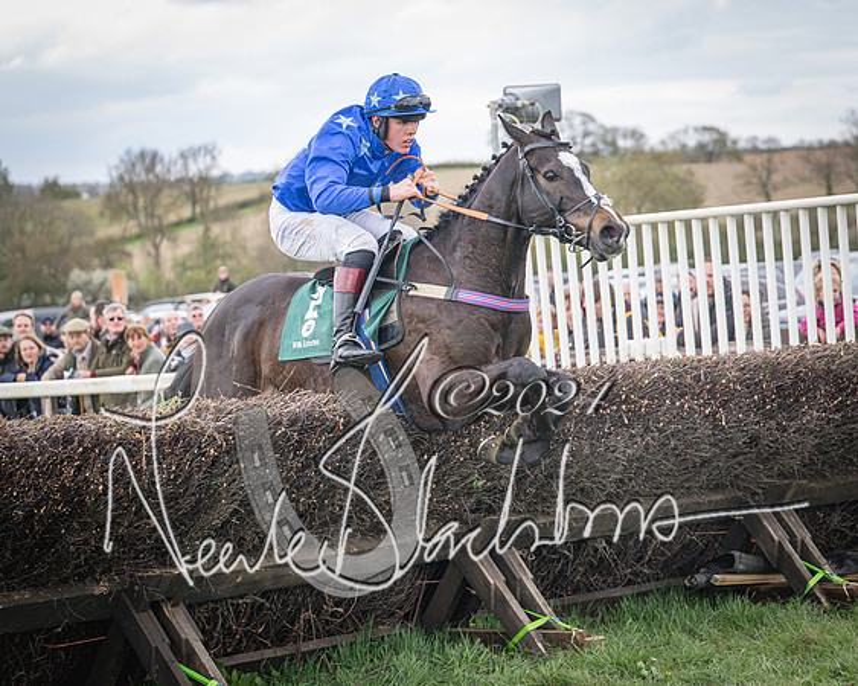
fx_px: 3036
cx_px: 553
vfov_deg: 12.9
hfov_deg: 16.1
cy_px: 400
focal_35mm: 120
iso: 400
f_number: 2.8
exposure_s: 1/1250
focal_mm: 70
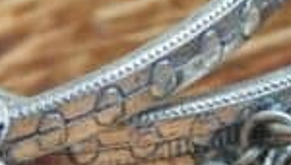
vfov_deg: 4.6
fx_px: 2048
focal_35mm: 265
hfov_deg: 8.1
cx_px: 109
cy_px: 159
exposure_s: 1/25
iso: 400
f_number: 4
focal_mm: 10.9
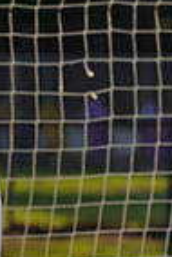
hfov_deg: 1.4
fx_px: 6877
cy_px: 342
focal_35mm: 962
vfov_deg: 2.1
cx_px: -162
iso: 100
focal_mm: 235
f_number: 8
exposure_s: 1/200
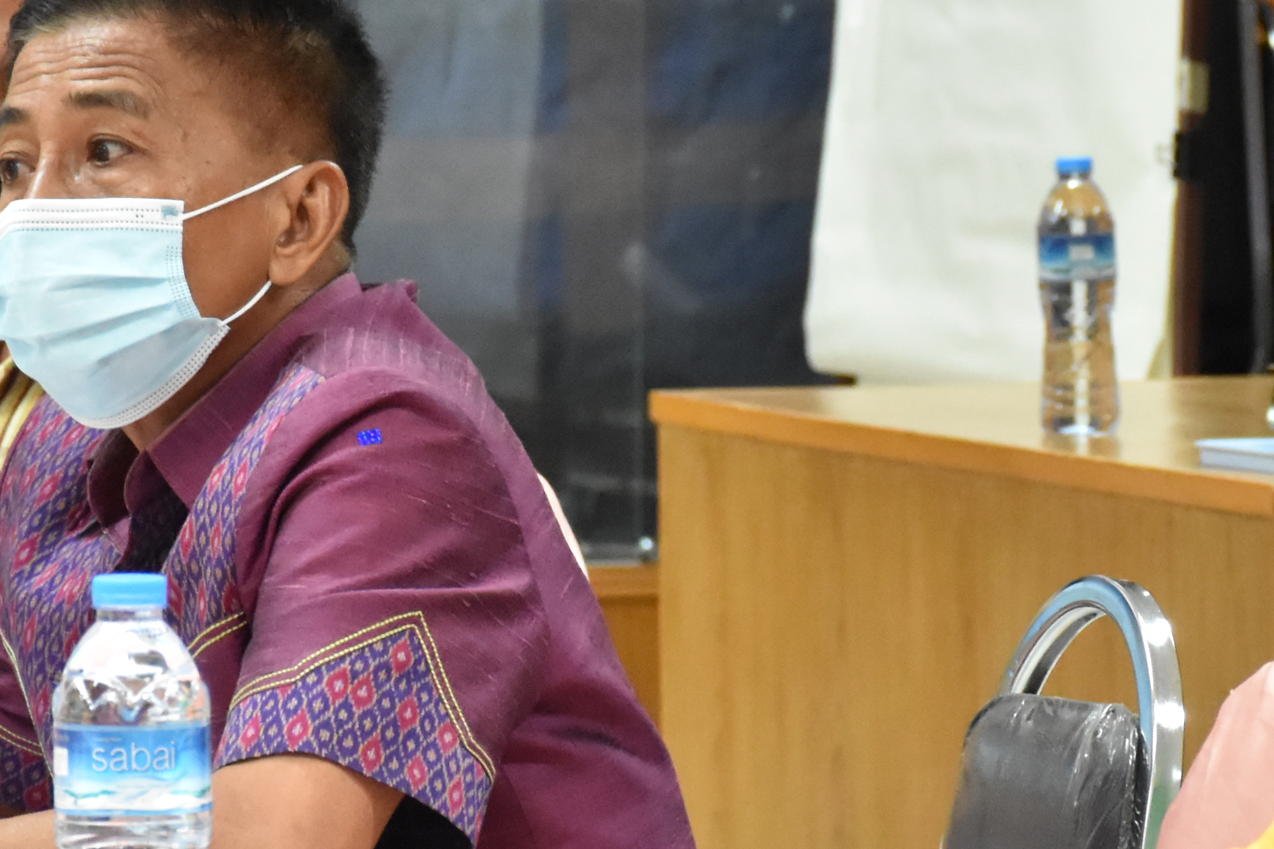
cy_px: 646
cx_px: 800
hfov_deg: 6.8
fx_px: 10697
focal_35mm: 302
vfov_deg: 4.5
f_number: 7.1
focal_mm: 75
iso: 4000
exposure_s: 1/80
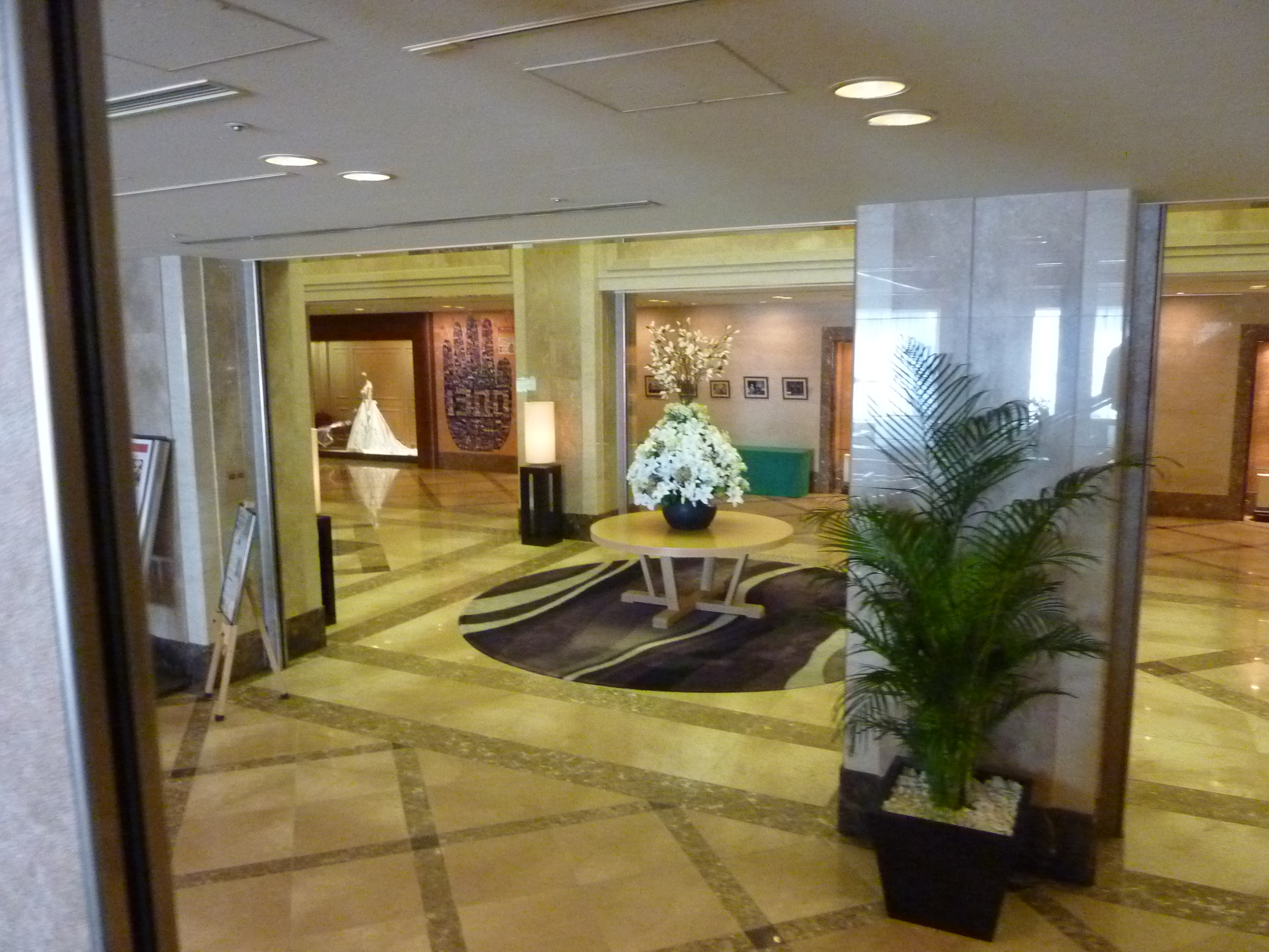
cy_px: 476
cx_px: 634
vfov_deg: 54.9
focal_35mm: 25
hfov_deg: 69.4
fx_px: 916
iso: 800
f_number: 3.3
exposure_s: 1/40
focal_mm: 4.1
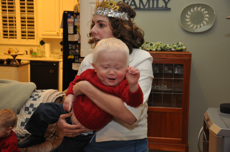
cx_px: 115
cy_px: 76
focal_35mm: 52
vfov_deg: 25.7
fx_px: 335
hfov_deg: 37.9
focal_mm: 35
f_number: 4.5
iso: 800
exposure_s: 1/60
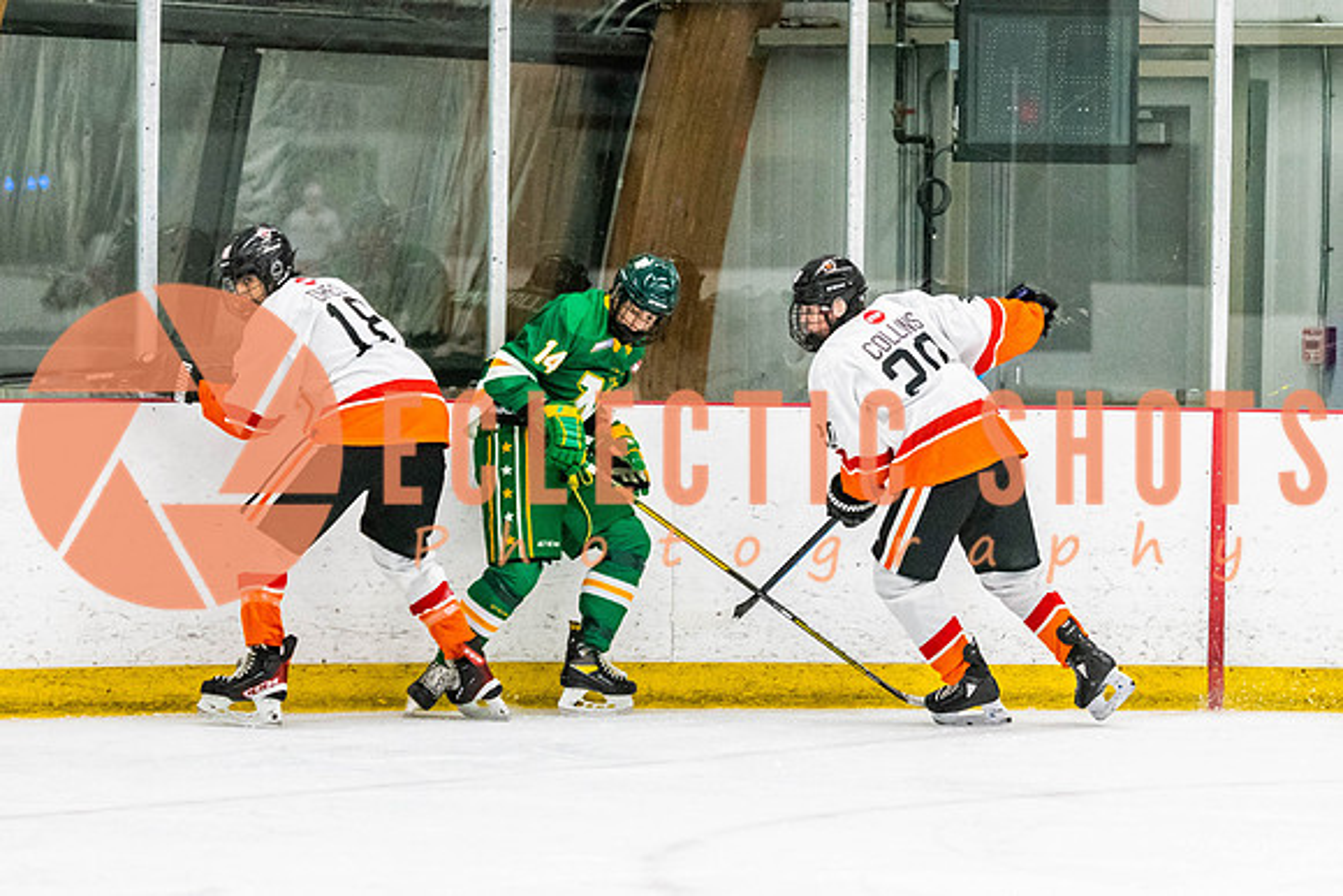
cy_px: 536
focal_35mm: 220
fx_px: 8208
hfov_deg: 9.3
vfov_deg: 6.2
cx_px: 333
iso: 1800
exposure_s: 1/640
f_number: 2.8
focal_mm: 116
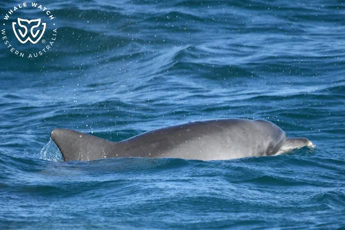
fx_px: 5748
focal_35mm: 600
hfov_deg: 3.4
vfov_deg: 2.3
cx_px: 172
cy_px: 115
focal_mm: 600
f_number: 6.3
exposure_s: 1/8000
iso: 1800
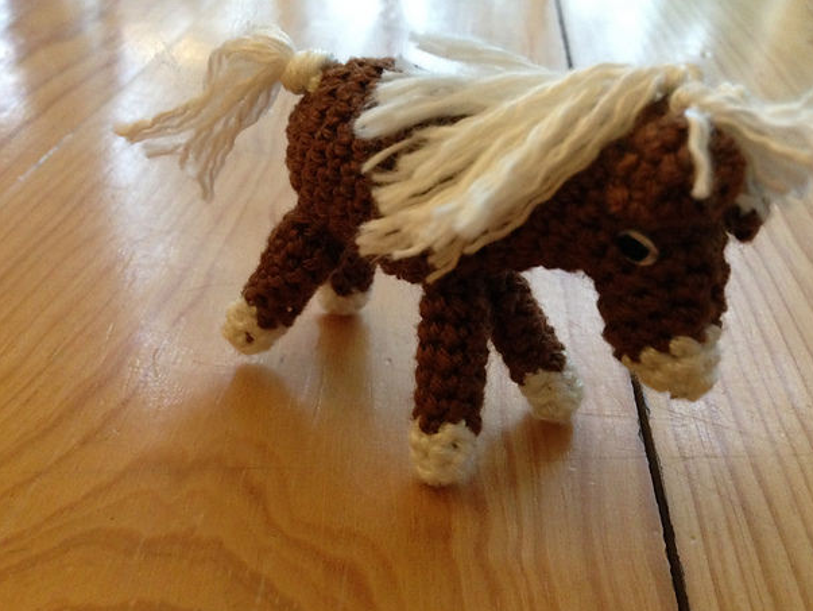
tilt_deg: -34.7
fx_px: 823
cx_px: 387
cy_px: 322
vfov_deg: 40.7
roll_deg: -1.8
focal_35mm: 35
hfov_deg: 52.6
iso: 400
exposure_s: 1/17
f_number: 2.4
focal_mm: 4.12
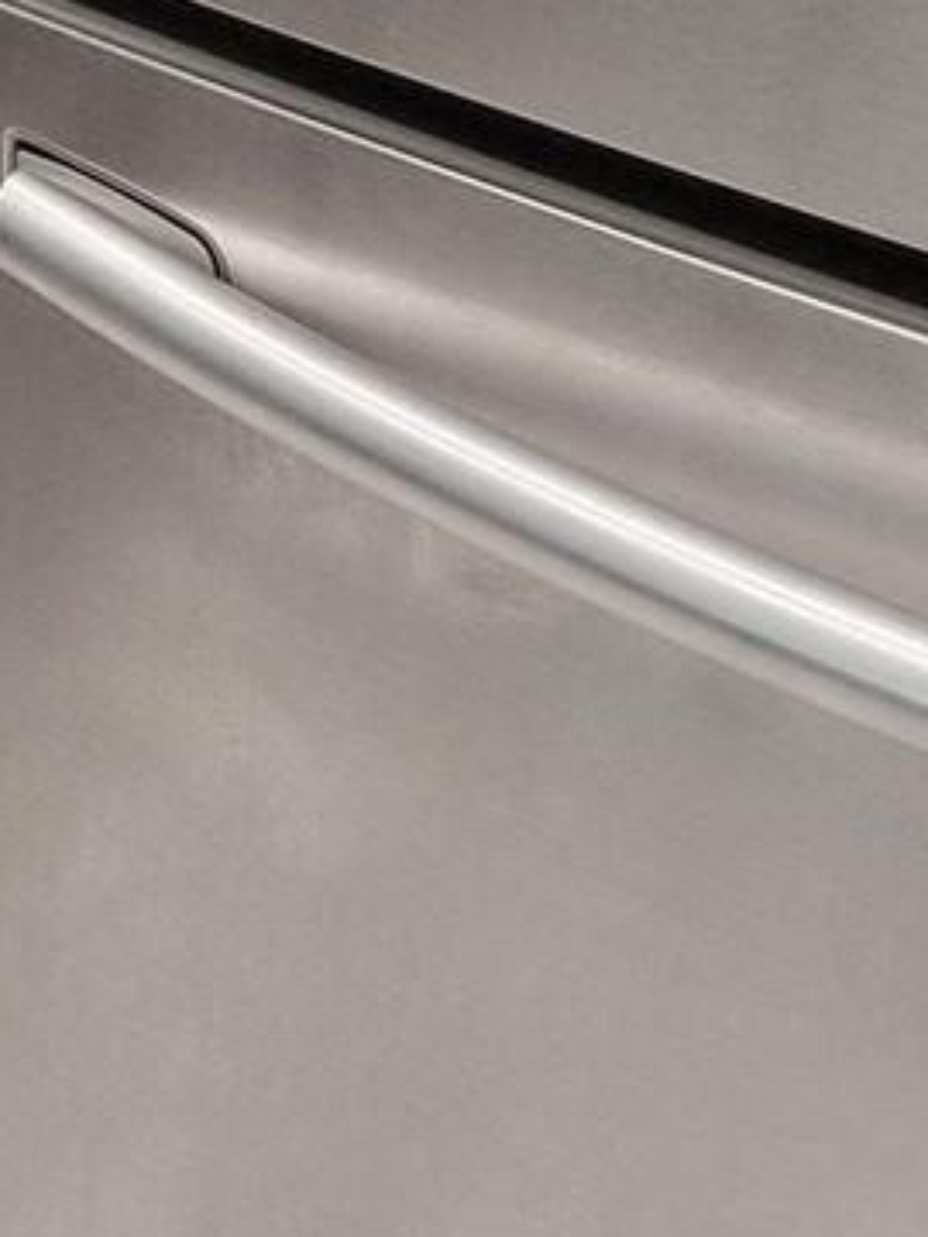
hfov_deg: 11.5
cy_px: -1825
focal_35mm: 123
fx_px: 4397
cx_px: -529
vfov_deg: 12.3
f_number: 9
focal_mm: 15
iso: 200
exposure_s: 1/2.5
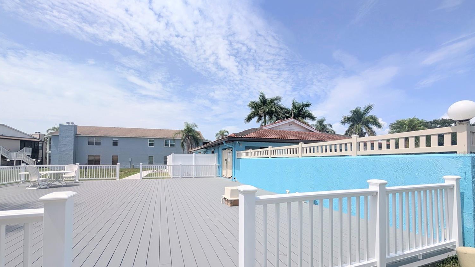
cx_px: 231
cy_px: 154
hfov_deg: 106.8
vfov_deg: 73.8
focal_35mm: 14
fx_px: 176
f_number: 1.7
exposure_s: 1/4505
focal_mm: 2.02
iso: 55
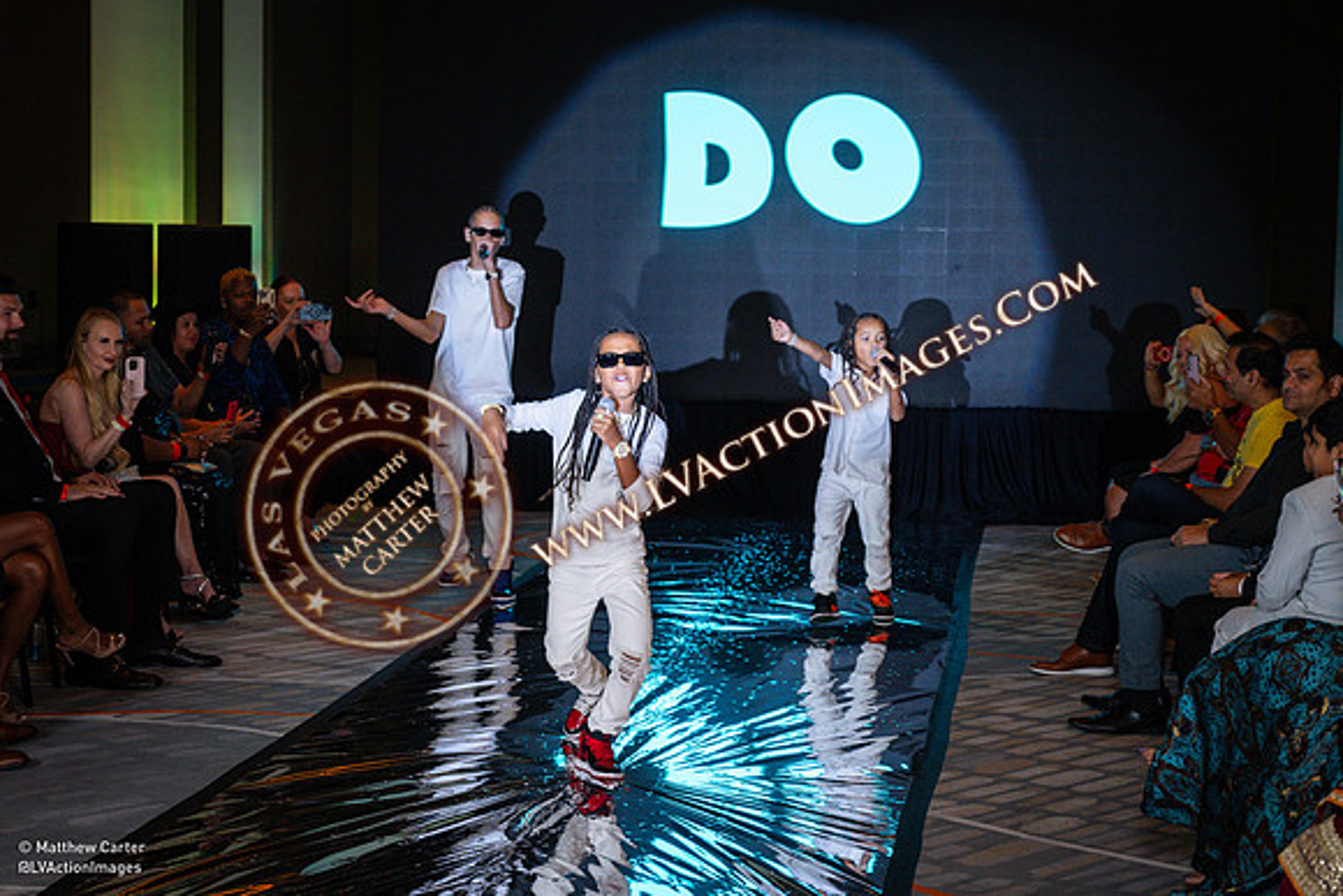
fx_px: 2673
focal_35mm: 72
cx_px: 542
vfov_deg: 19.0
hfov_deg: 28.1
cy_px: 448
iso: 1250
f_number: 4
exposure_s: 1/200
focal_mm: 58
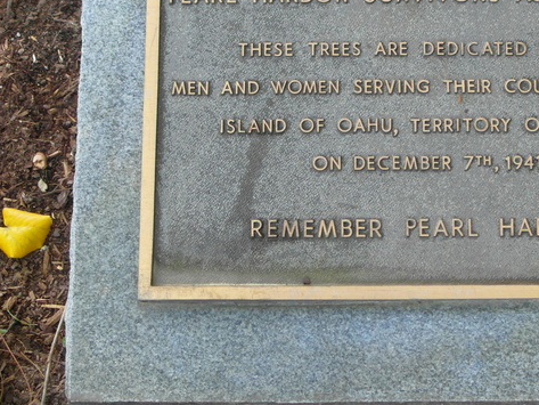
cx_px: 352
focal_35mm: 87
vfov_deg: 16.9
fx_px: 1355
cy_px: 141
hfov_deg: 22.4
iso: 240
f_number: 3.4
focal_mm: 9.2
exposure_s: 1/45
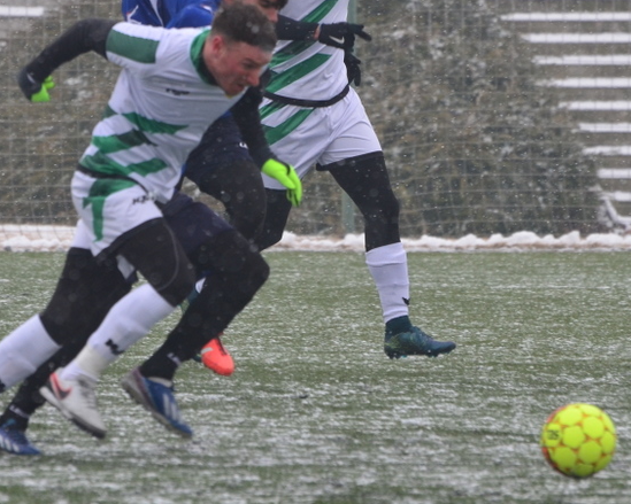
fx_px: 12622
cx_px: 301
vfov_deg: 2.3
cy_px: 143
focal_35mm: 676
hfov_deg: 2.9
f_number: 5.3
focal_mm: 220
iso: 400
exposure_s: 1/500
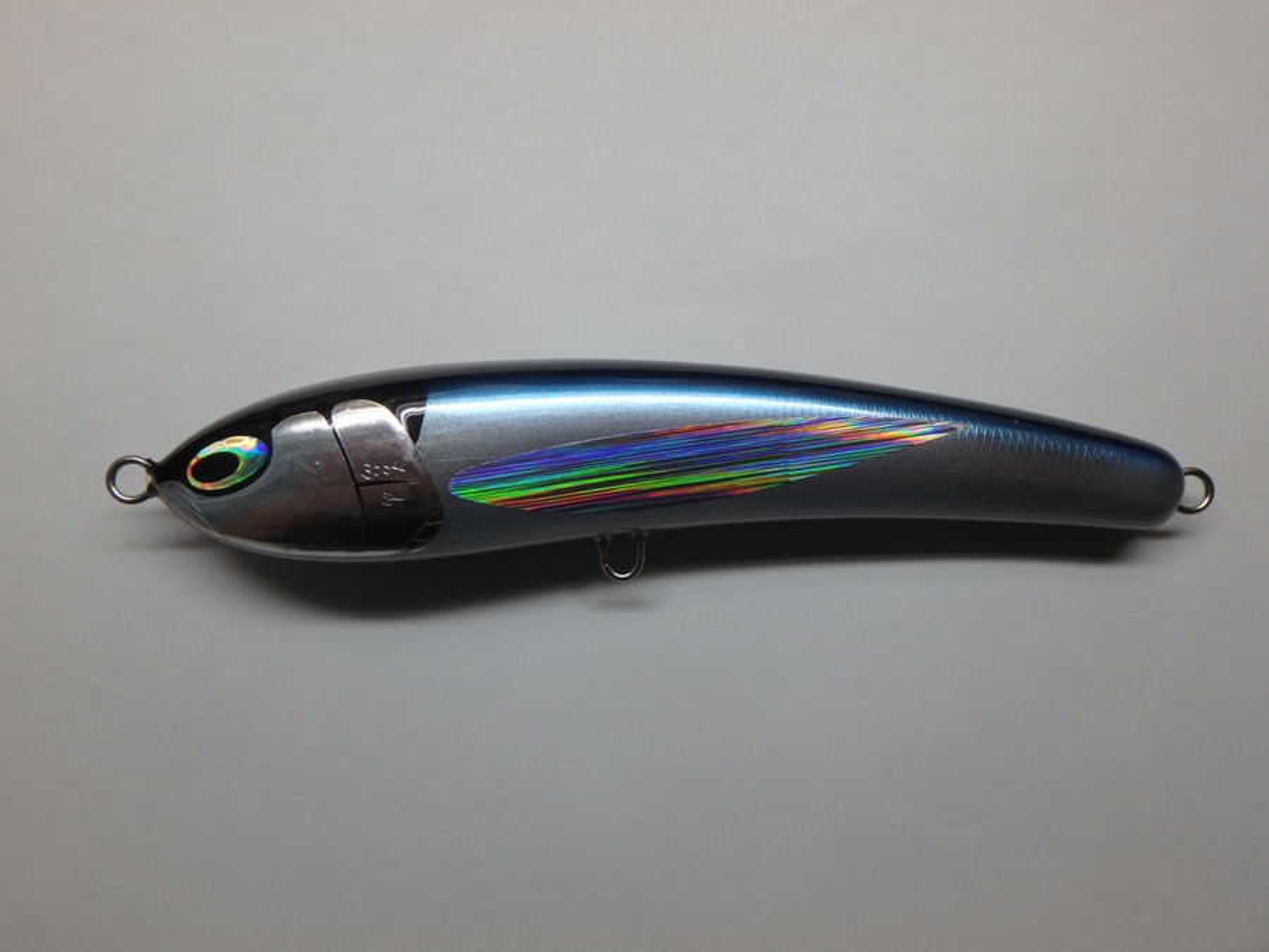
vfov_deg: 48.2
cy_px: 476
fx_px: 1063
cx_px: 634
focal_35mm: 29
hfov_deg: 61.7
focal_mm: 5.2
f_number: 4.6
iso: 160
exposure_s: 1/60
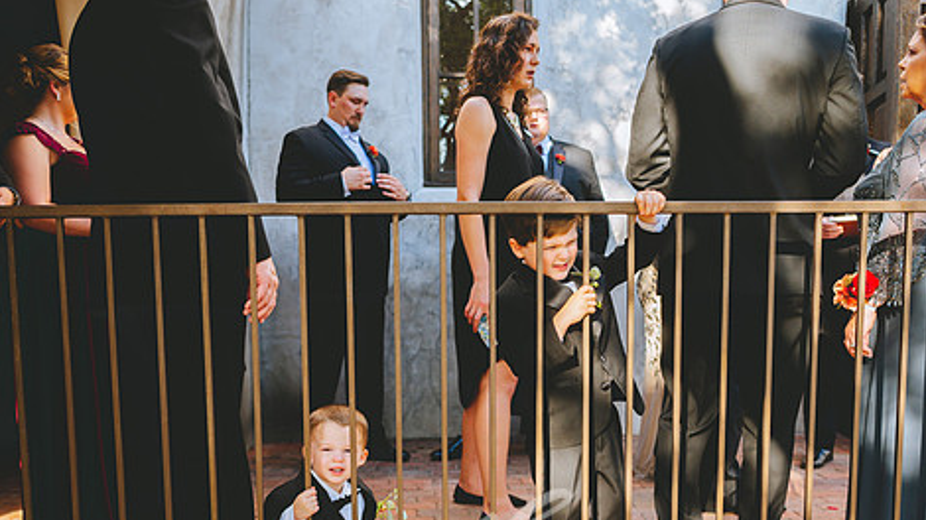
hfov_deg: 62.6
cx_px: 459
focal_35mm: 31
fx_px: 761
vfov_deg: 37.0
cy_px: 378
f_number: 2.8
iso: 320
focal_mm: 24
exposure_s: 1/500
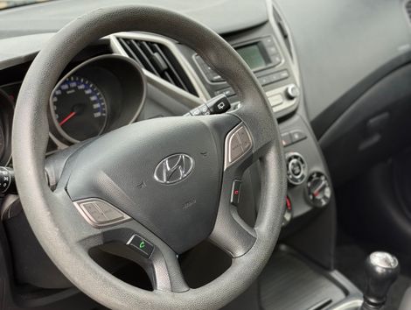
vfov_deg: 30.3
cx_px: 206
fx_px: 571
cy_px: 155
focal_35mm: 48
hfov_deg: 39.6
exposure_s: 1/301
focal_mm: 6.76
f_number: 1.78
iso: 100
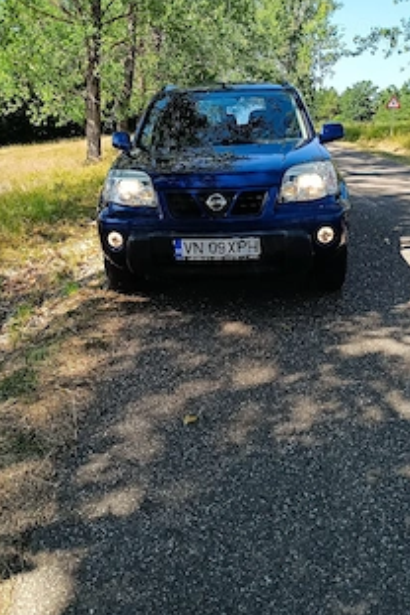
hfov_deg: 41.1
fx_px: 547
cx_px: 195
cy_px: 242
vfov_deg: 58.2
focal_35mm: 32
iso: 52
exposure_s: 1/333
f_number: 1.88
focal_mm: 5.59
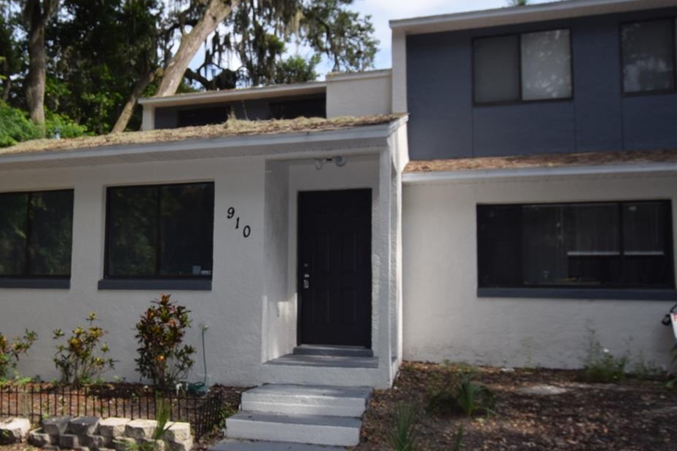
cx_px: 246
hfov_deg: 59.4
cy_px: 262
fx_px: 583
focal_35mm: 31
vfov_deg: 42.2
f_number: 8
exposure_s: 1/200
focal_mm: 12
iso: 100
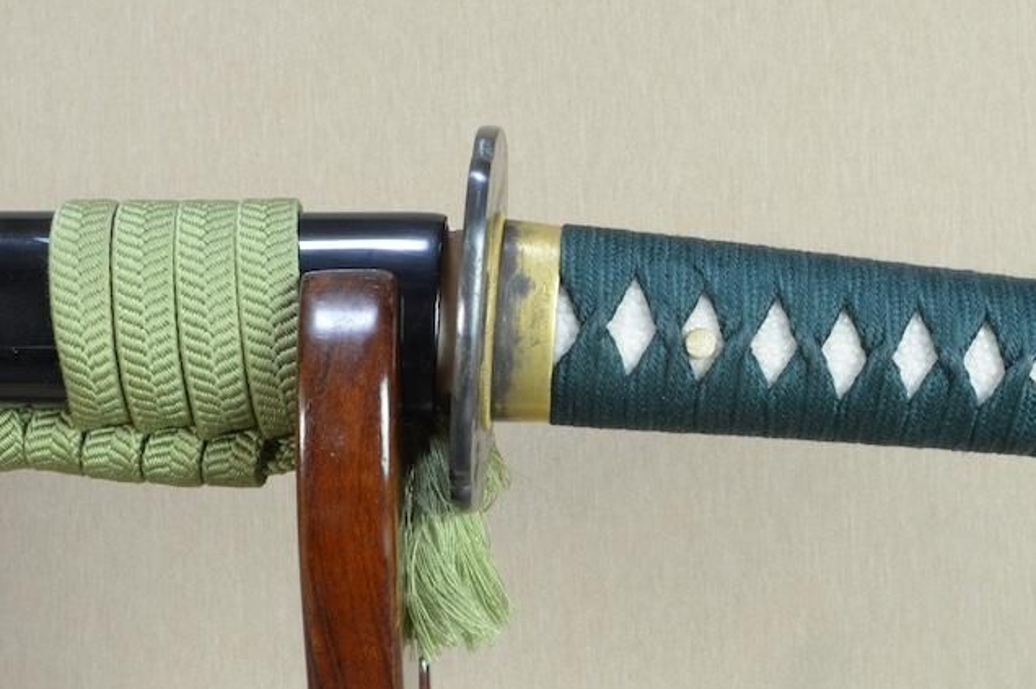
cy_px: 323
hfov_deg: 30.5
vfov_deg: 20.6
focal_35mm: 66
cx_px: 606
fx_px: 1898
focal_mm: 20
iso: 400
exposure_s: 1/2
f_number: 11
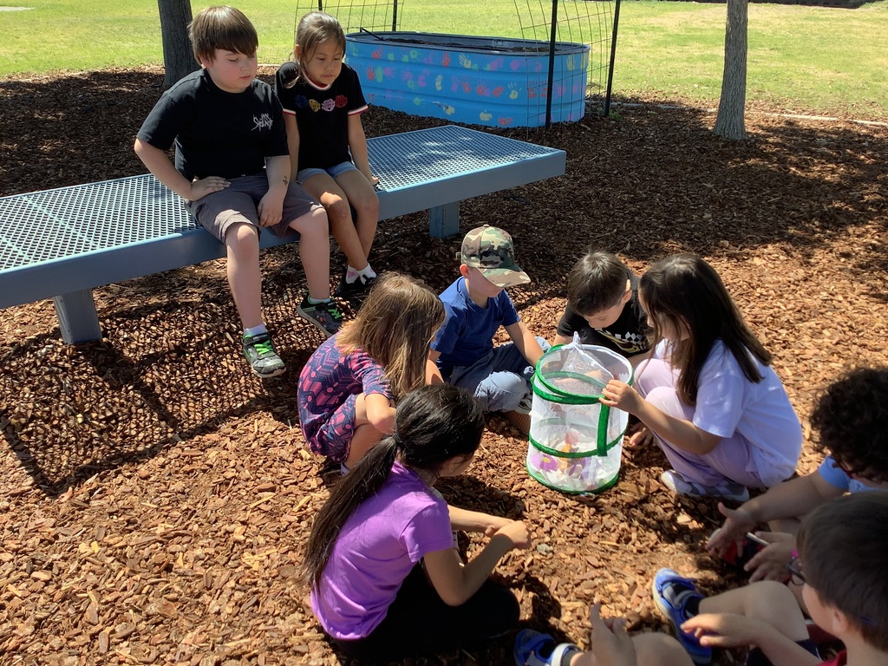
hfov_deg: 58.4
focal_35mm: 31
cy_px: 333
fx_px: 795
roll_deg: -0.4
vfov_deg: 45.4
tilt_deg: -26.1
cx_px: 444
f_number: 2.4
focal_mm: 3.3
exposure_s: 1/318
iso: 25
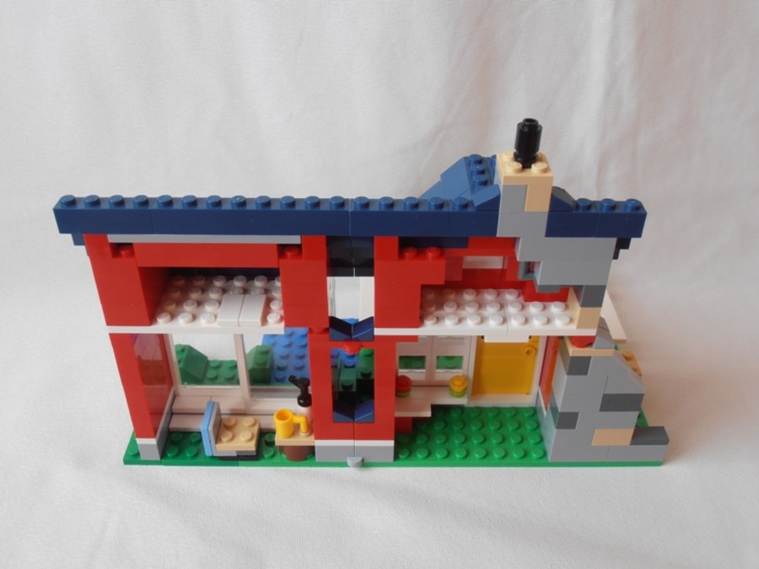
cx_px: 380
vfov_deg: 38.7
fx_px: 811
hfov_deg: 50.1
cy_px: 284
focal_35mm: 37
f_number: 3.9
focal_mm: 6.61
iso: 80
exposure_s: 1/40
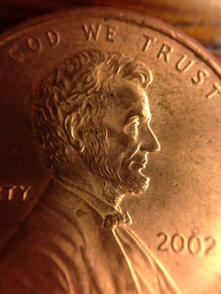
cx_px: 110
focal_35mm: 33
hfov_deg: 43.0
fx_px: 281
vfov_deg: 55.3
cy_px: 147
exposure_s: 1/30
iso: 50
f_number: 2.4
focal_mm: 4.12
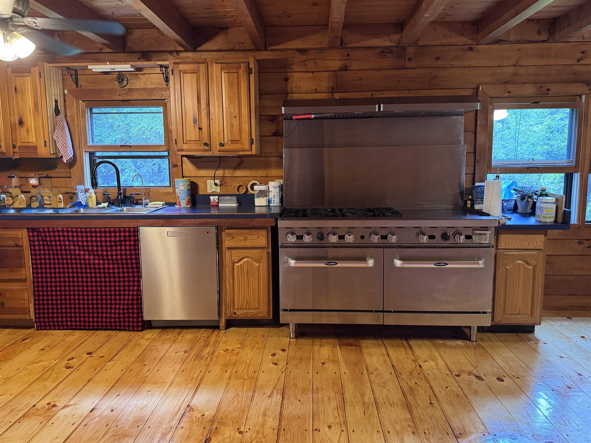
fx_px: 410
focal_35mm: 24
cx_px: 296
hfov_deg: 71.6
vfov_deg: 56.8
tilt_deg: -8.1
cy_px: 222
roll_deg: +0.8
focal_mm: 6.76
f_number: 1.78
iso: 500
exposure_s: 1/60
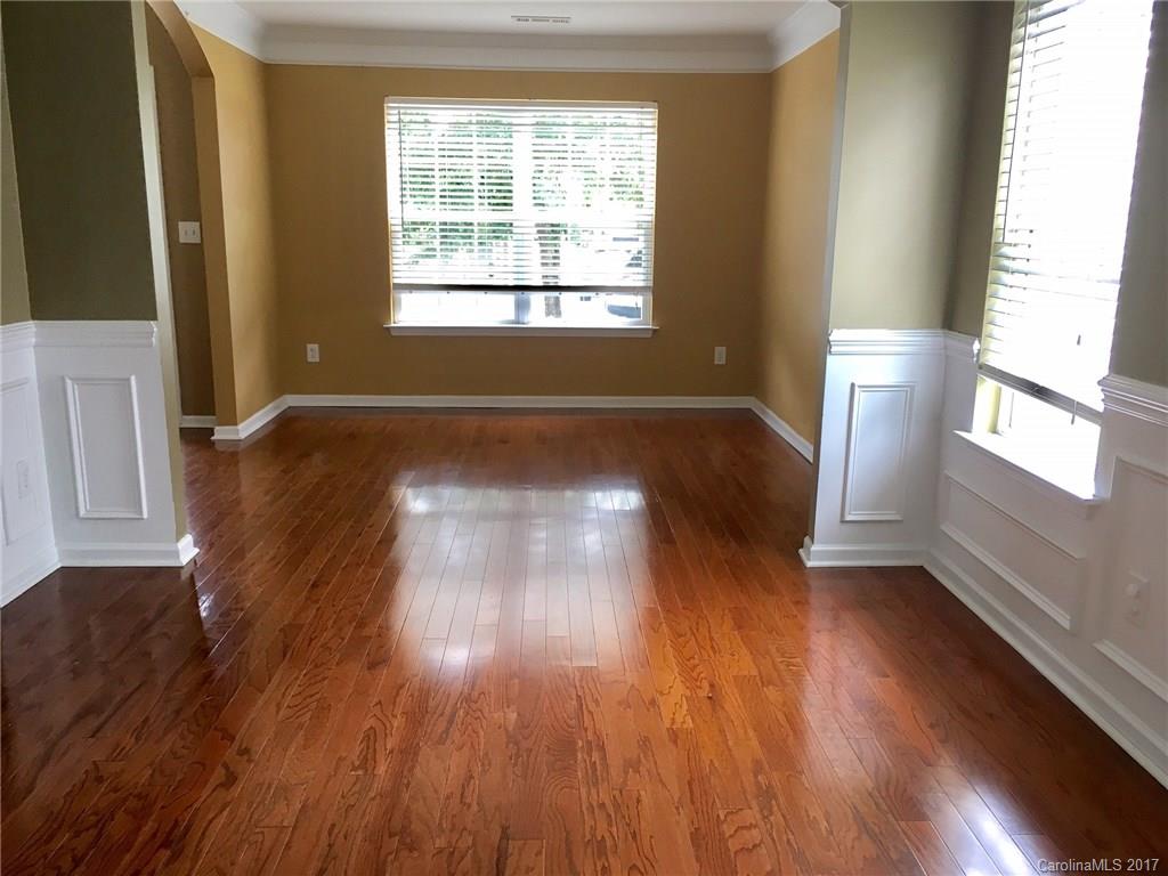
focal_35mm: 29
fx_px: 979
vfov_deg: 48.2
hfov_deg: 61.7
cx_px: 584
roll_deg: -1.0
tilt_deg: -11.8
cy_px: 438
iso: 25
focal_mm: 4.15
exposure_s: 1/30
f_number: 2.2
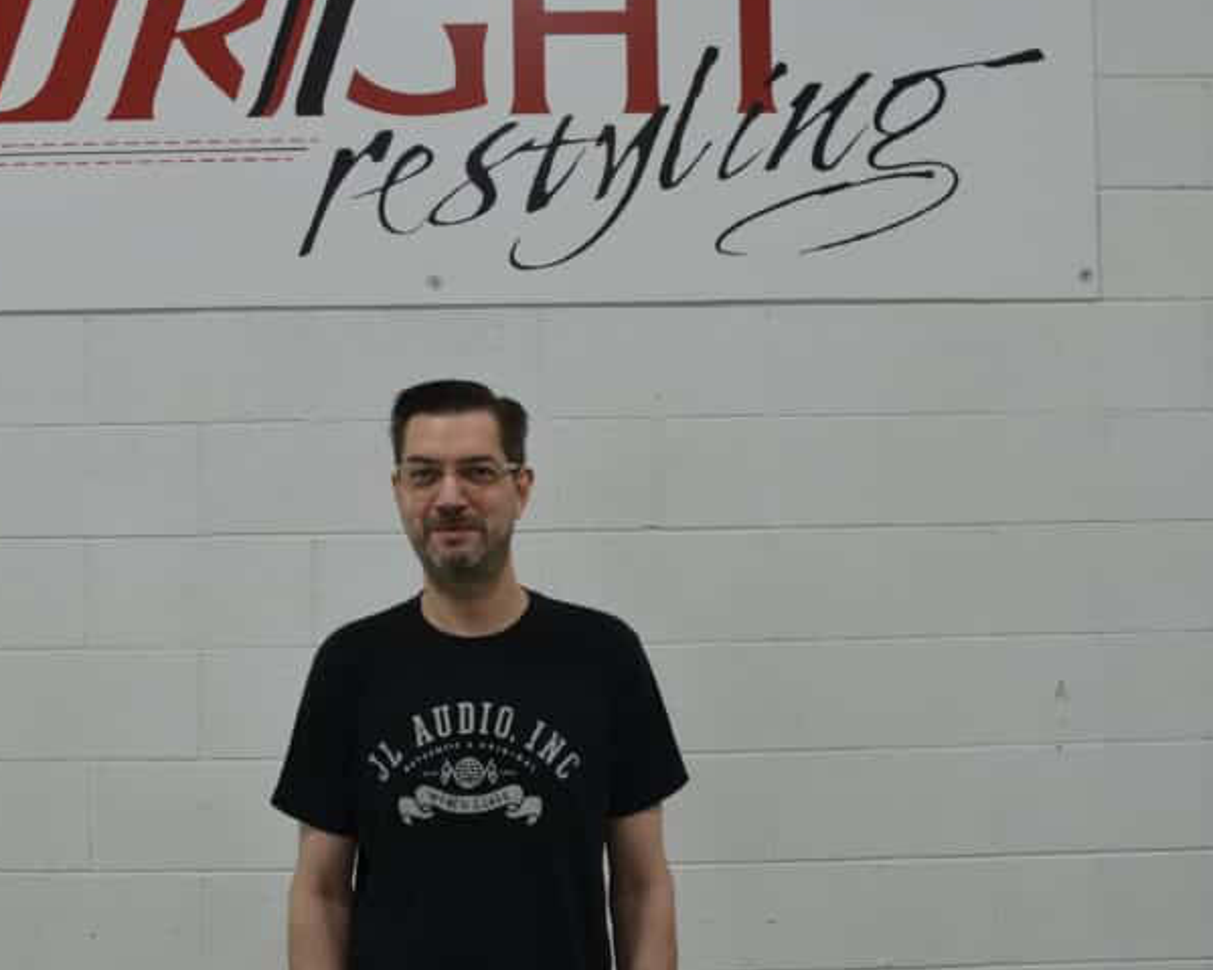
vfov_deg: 36.6
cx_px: 456
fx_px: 1464
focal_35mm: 41
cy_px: 460
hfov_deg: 44.6
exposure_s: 1/60
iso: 400
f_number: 5.6
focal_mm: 17
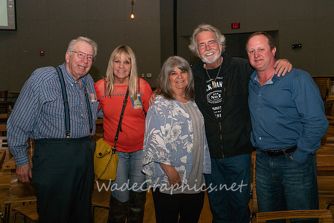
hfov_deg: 47.9
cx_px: 174
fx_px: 376
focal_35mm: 40
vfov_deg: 32.9
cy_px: 86
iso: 500
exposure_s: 1/100
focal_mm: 33
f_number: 8
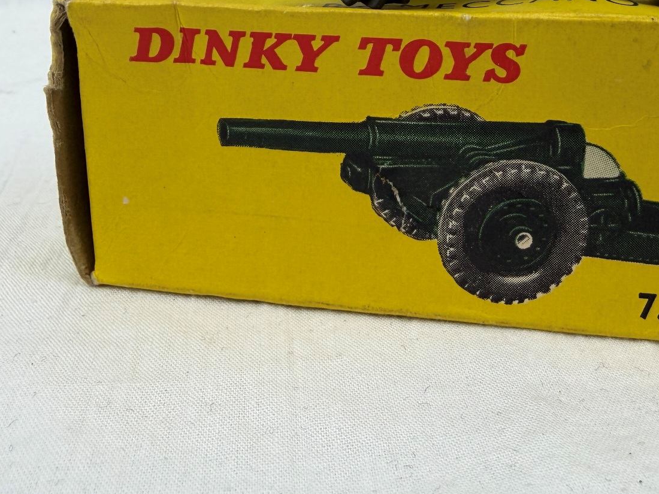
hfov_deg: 40.5
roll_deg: +2.5
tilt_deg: -15.8
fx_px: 838
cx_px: 561
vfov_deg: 31.3
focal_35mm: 44
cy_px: 45
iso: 50
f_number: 2.2
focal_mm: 2.22
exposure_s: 1/100
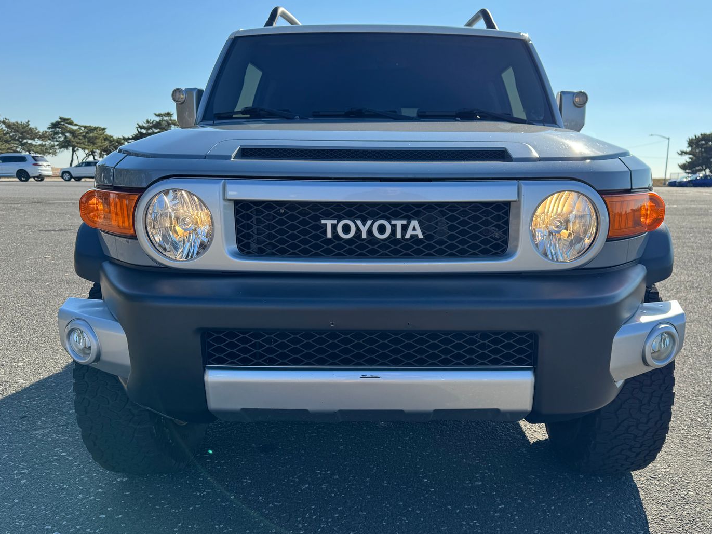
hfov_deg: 63.3
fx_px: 576
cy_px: 295
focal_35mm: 28
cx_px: 395
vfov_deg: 49.7
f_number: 1.78
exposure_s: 1/2174
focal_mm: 6.76
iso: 80
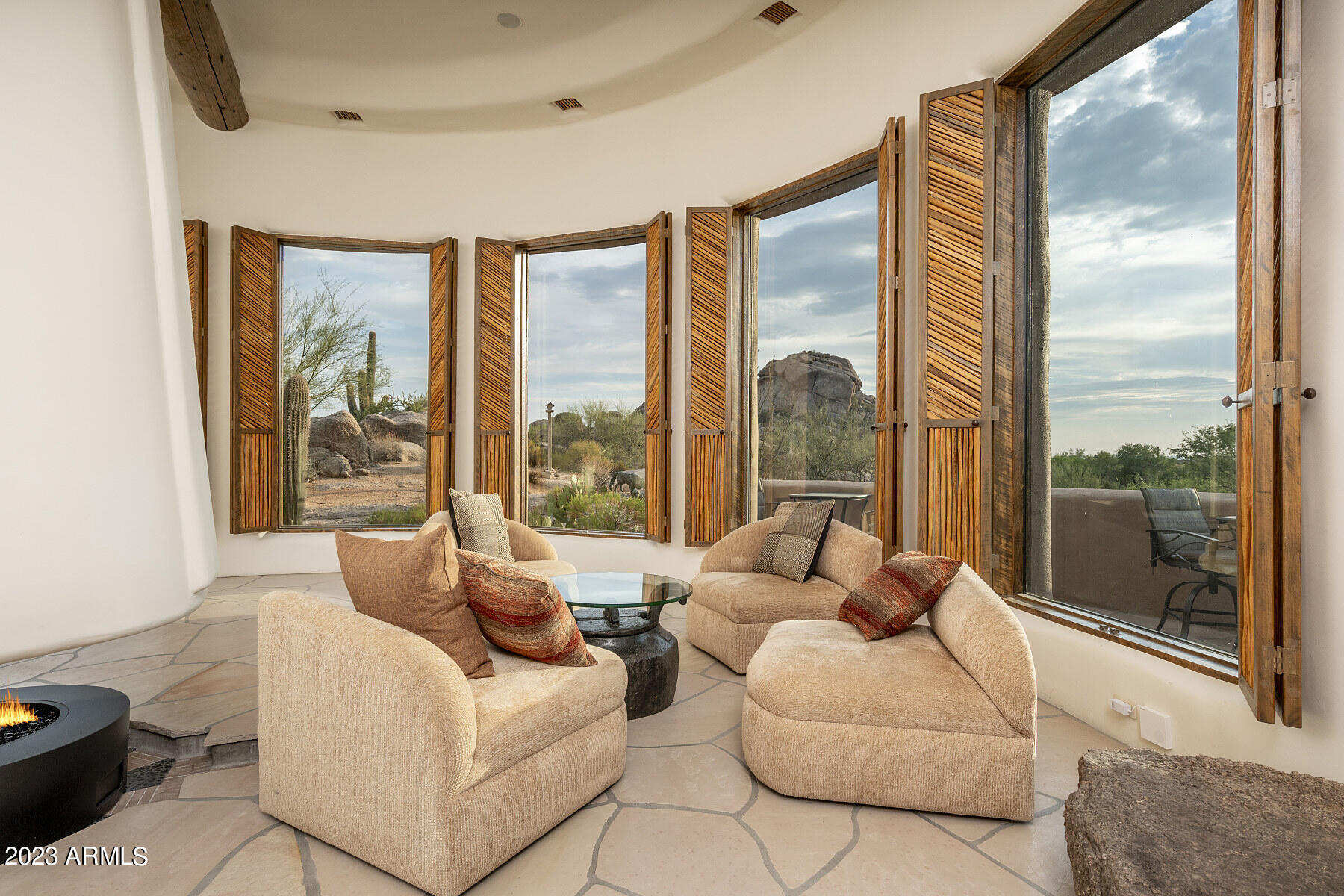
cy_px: 448
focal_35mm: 17
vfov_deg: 70.4
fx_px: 635
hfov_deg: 93.3
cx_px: 672
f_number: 8
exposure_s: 1/200
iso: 640
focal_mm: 17
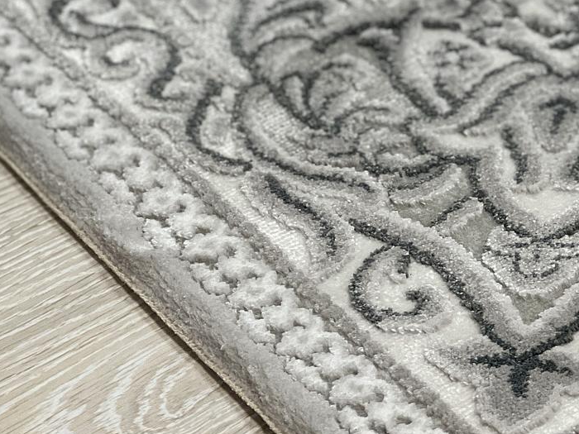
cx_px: 474
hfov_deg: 11.2
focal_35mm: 176
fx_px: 2944
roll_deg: -2.1
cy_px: 213
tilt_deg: -40.6
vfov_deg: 8.4
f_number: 2.8
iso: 200
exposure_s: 1/100
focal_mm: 9
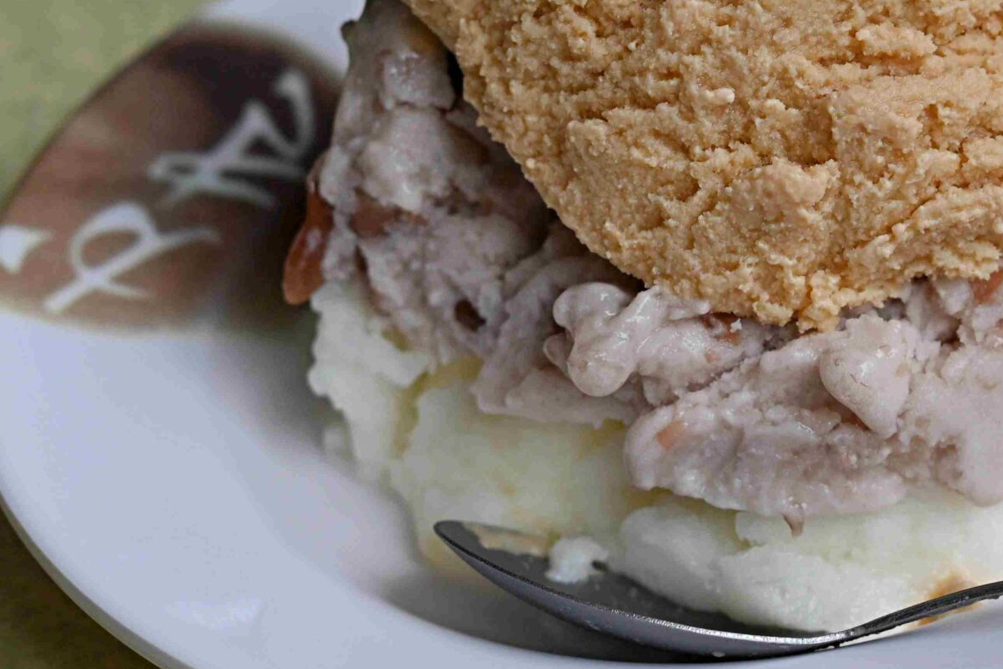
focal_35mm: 162
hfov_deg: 12.6
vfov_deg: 8.5
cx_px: 753
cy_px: 97
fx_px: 4513
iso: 160
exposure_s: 1/500
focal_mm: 50
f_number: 3.5
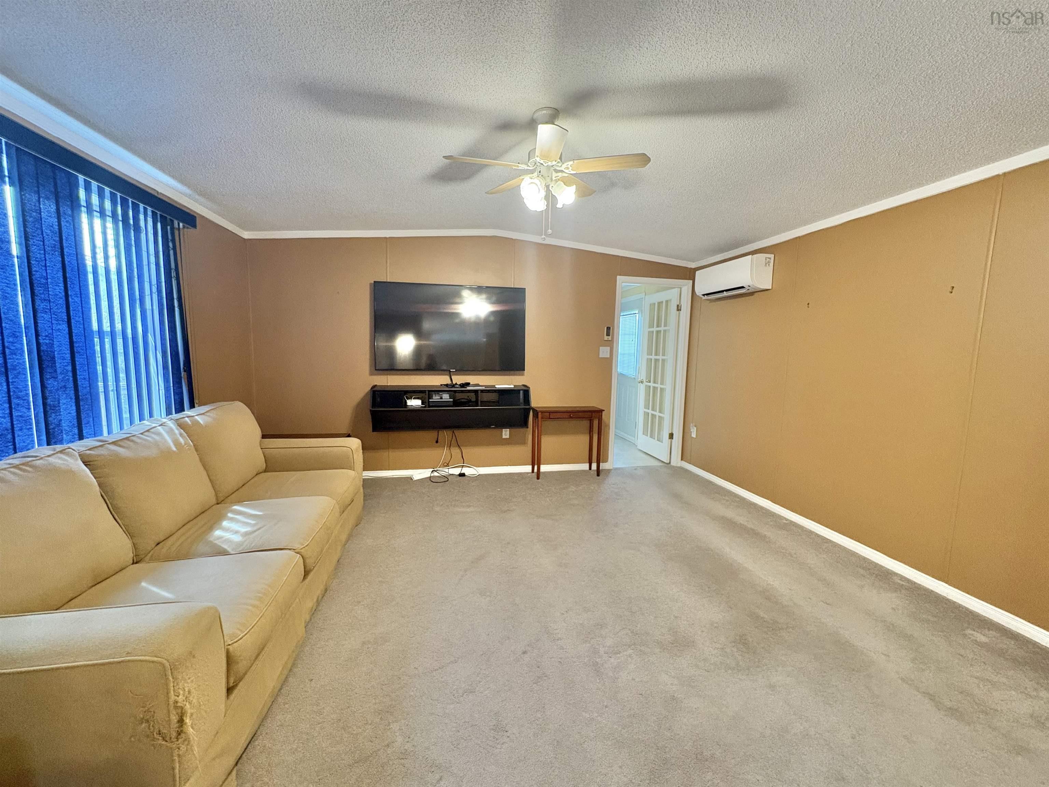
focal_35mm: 14
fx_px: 424
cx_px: 524
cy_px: 394
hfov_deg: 102.1
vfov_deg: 85.7
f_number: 2.2
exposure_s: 1/60
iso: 500
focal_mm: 2.22
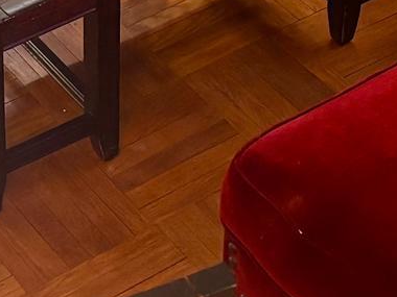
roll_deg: +0.7
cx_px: 24
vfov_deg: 9.8
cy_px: -310
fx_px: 1606
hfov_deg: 13.9
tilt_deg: -28.8
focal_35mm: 140
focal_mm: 5.96
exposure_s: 1/40
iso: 400
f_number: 1.6
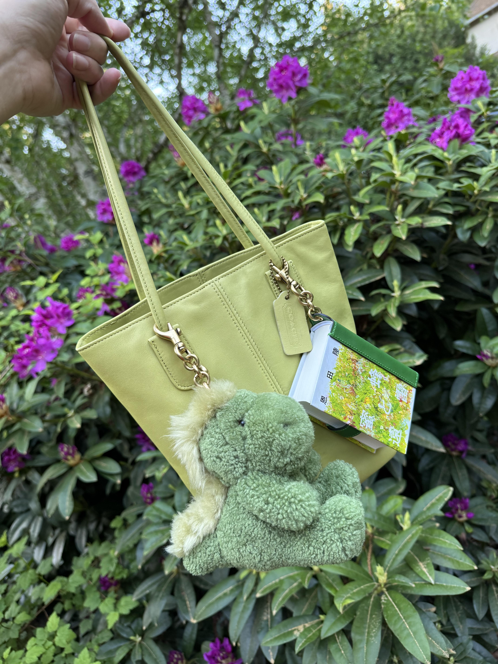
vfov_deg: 71.6
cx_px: 249
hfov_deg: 56.8
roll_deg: +29.6
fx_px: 460
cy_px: 332
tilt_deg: -10.9
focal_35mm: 24
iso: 160
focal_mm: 6.76
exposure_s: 1/121
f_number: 1.78
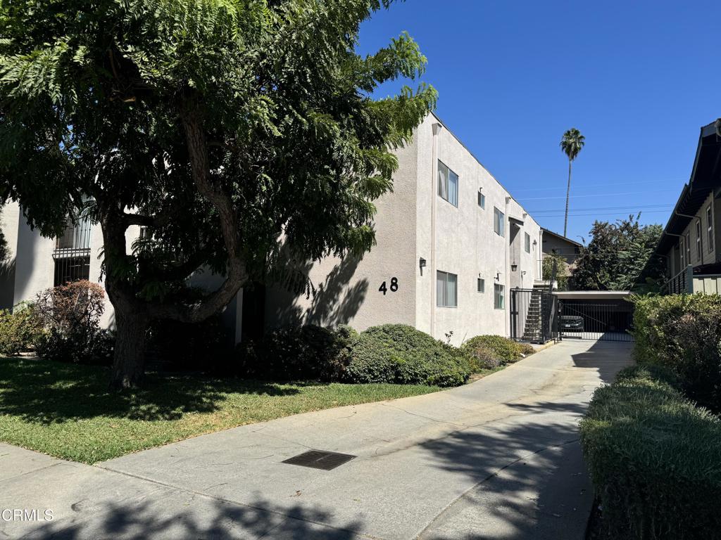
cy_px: 270
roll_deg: -1.4
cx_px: 360
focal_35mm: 24
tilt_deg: +4.0
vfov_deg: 56.8
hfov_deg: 71.6
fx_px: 500
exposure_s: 1/4310
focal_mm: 6.76
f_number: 1.78
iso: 80
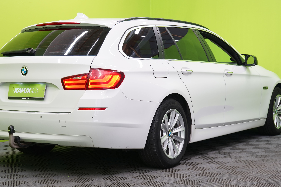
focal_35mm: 72
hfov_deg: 28.1
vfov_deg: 18.9
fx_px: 562
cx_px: 129
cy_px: 79
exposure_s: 1/40
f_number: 5
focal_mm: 52
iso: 400
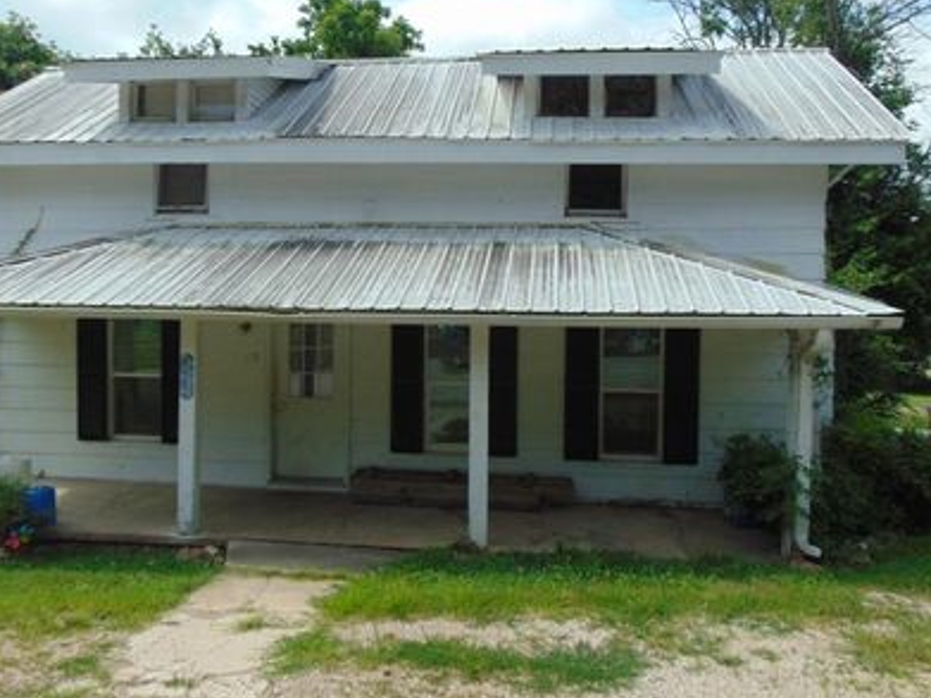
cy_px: 325
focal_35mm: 32
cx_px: 424
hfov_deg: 56.7
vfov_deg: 44.1
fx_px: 860
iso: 80
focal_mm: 4.5
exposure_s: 1/250
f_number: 7.7
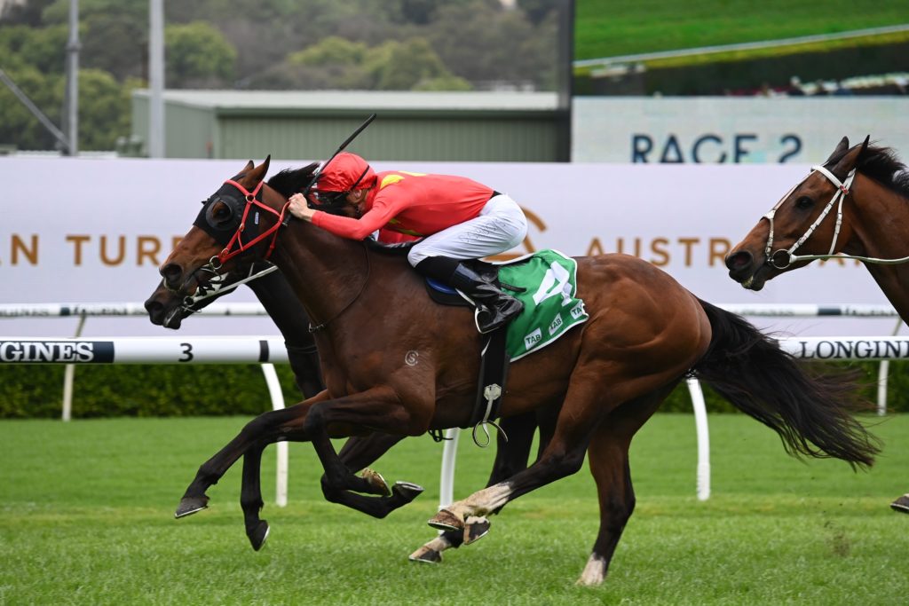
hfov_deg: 9.4
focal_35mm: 220
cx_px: 454
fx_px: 5555
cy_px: 303
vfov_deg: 6.2
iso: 640
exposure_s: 1/1600
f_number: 5.3
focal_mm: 220
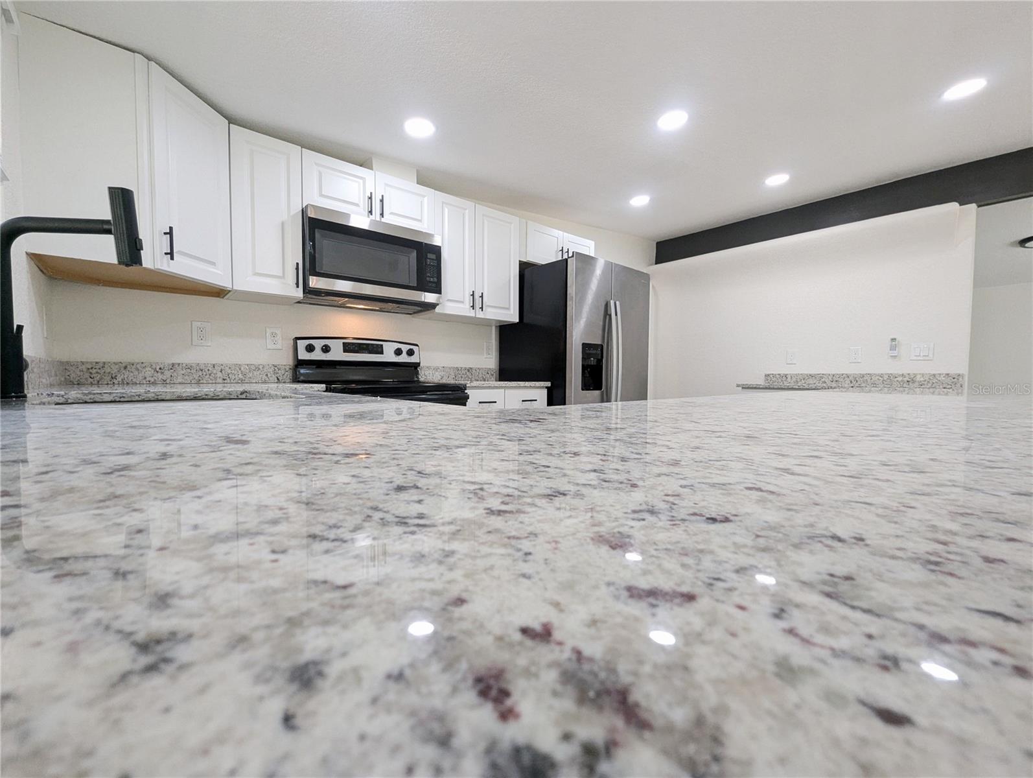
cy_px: 389
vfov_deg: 90.1
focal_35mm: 13
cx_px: 516
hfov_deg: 106.1
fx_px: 388
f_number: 2.2
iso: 50
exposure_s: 1/40.1
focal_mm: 1.95
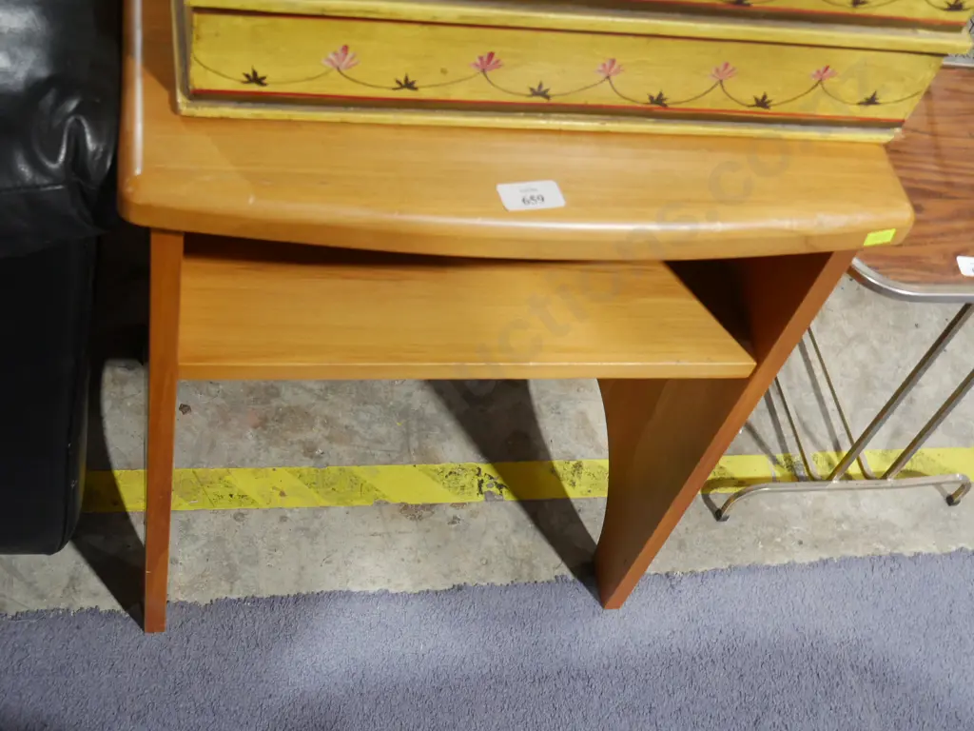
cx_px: 487
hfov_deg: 41.2
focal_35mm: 46
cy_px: 366
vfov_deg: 31.5
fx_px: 1294
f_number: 5.1
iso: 1600
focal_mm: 23
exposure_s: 1/60
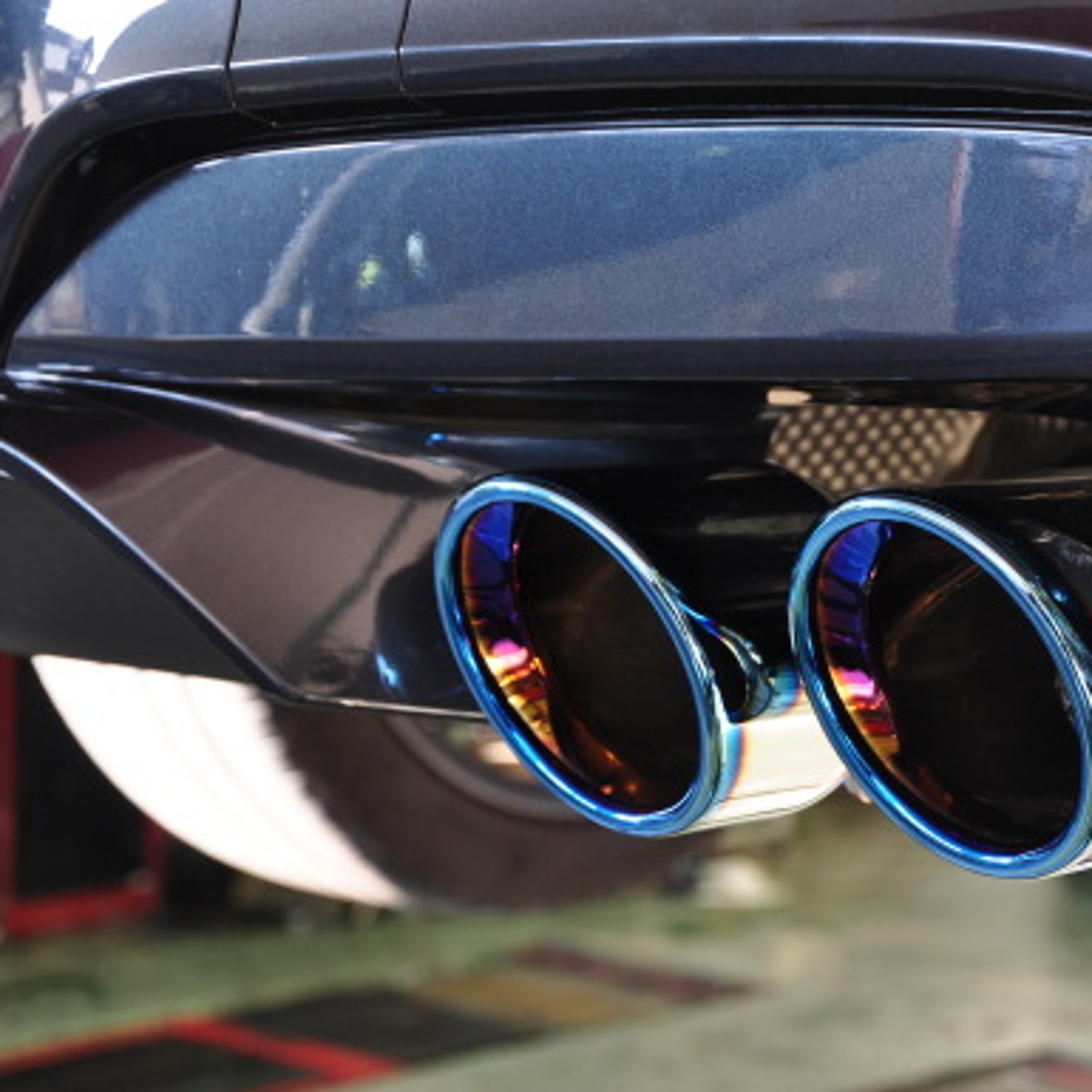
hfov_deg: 17.8
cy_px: 546
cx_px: 800
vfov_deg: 17.9
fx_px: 3462
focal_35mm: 97
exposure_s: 1/30
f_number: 7.1
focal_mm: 50
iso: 400
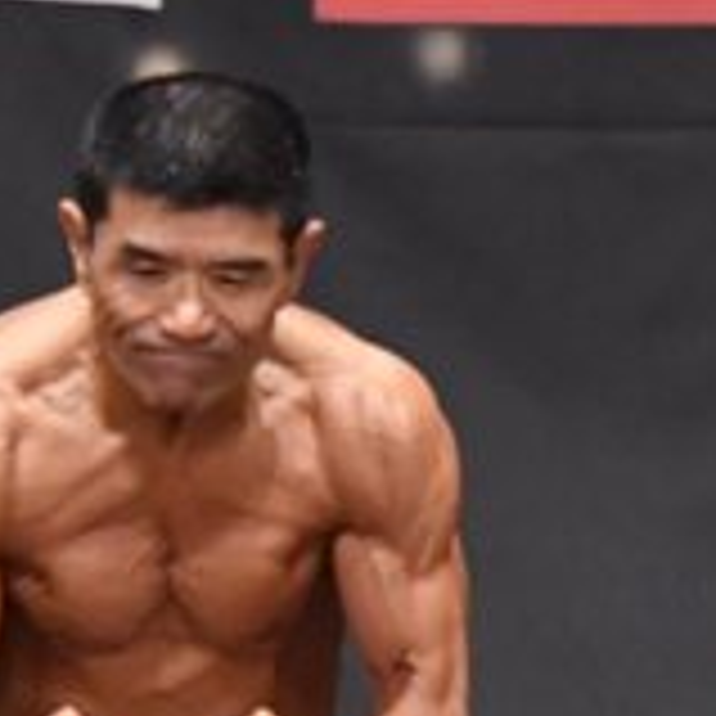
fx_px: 24759
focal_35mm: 1058
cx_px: 146
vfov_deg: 1.7
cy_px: 941
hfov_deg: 1.7
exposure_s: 1/400
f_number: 5.6
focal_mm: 170
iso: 6400
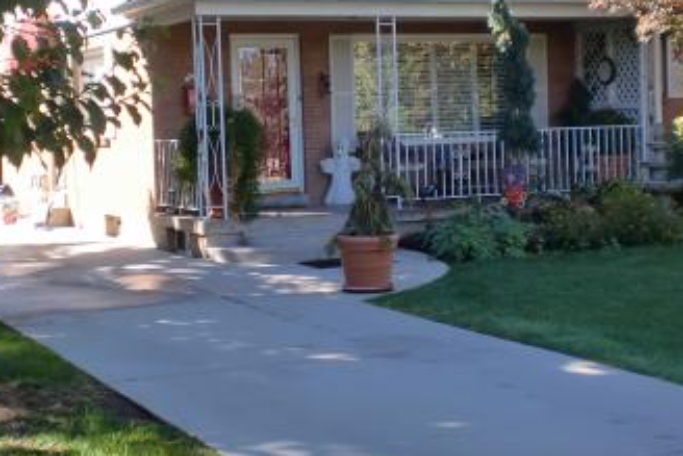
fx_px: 1348
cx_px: 337
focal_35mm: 71
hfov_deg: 28.4
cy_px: 175
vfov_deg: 19.2
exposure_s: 1/250
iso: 64
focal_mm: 6.3
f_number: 3.1
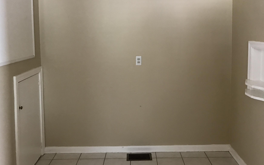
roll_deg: +1.0
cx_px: 141
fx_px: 259
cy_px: 52
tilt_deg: -4.6
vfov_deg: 34.9
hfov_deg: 54.0
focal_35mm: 36
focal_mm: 3.99
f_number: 1.8
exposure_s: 1/13
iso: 100
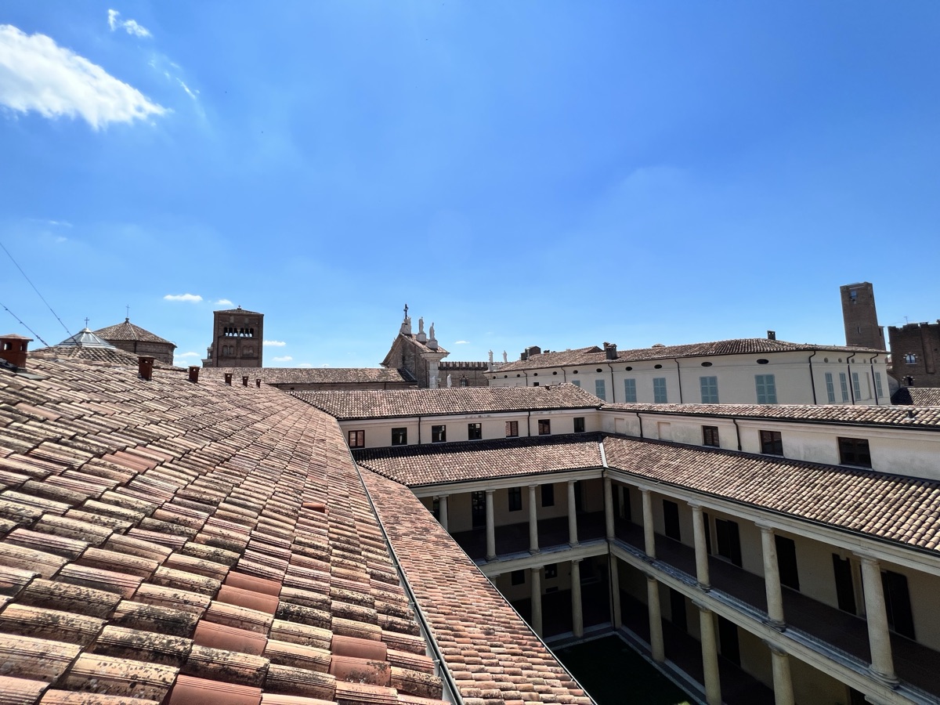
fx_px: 353
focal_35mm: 13
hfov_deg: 106.2
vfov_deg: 89.9
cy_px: 352
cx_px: 470
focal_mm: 1.57
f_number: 1.8
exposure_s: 1/2874
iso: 32
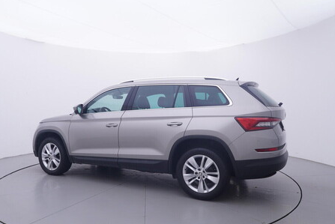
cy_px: 122
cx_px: 156
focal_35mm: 28
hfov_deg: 66.1
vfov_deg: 47.0
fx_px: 257
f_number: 5
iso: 200
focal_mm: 15
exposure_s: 1/80
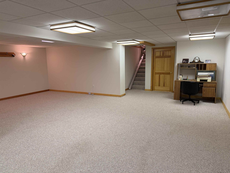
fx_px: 159
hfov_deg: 71.6
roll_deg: +2.2
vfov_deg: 56.8
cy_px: 86
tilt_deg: -7.9
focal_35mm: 24
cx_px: 115
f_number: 1.78
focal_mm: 6.76
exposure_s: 1/120
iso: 250
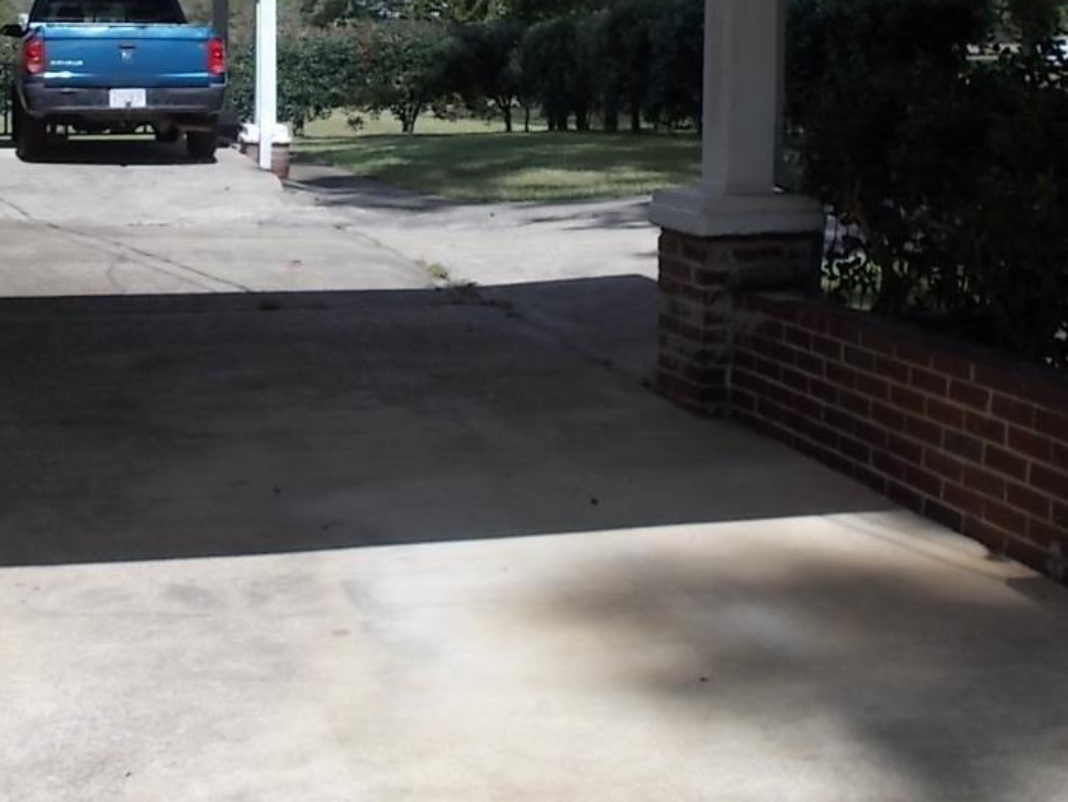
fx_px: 1821
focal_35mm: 59
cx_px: 450
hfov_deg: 32.6
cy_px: 162
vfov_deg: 24.4
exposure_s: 1/1000
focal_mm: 4.6
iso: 80
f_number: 3.2
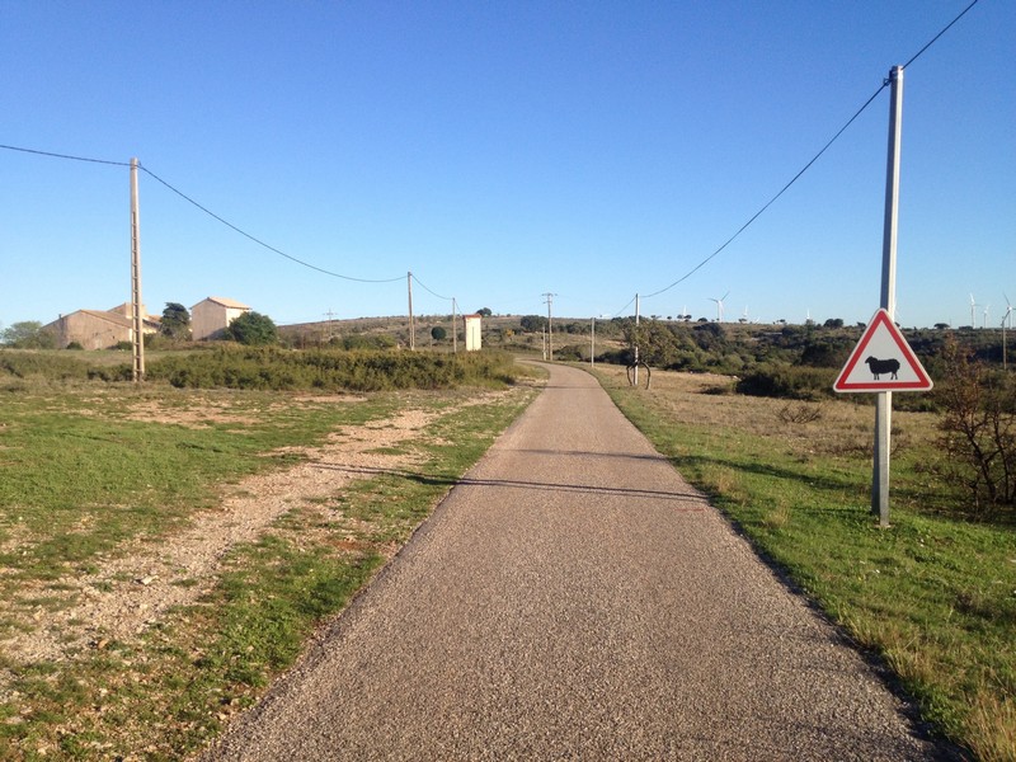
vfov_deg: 40.7
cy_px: 381
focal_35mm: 35
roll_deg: +2.4
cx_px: 508
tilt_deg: -3.9
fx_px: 1027
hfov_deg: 52.6
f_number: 2.4
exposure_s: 1/1255
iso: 50
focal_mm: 4.28
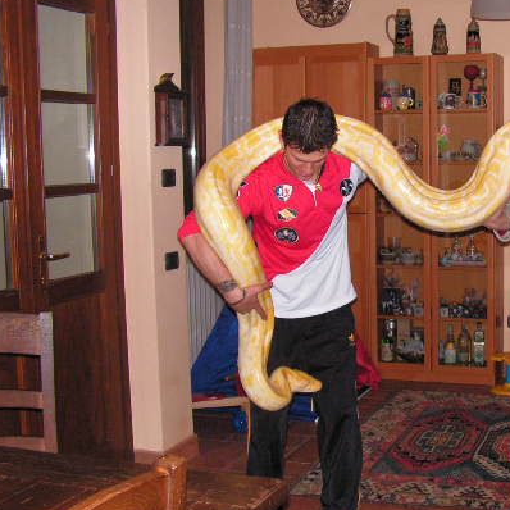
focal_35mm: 54
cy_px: 278
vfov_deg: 31.6
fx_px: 900
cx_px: 402
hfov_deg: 30.9
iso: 200
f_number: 3.2
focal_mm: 6.4
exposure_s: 1/40
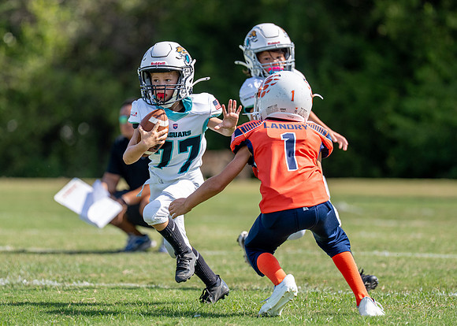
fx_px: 3898
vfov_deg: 4.8
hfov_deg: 6.7
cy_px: 158
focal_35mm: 300
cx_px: 198
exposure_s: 1/2000
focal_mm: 200
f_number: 2.8
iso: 125
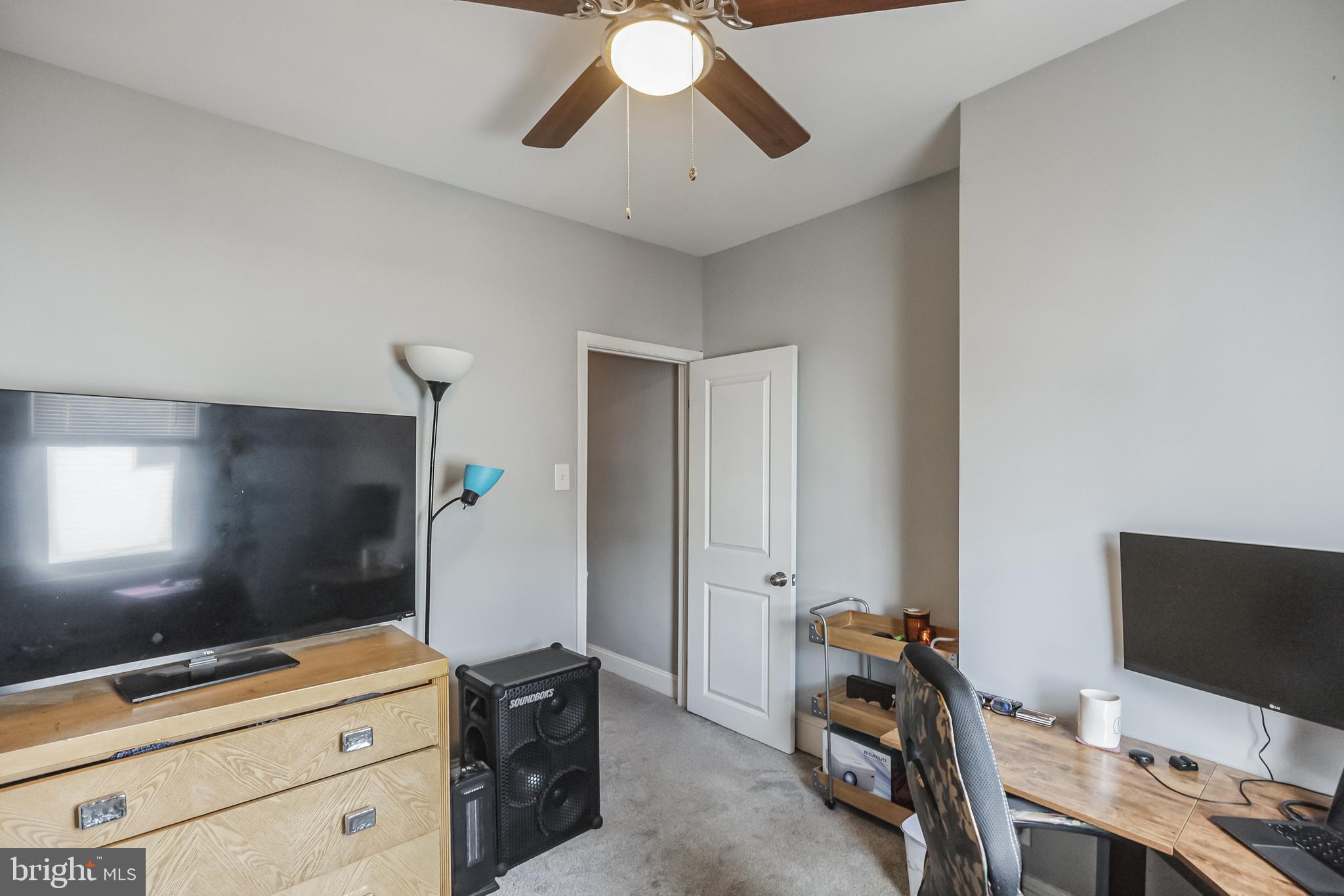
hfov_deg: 96.7
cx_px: 672
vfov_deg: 73.7
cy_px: 448
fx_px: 597
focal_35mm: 16
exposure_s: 1/60
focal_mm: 16
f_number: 4
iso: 1250
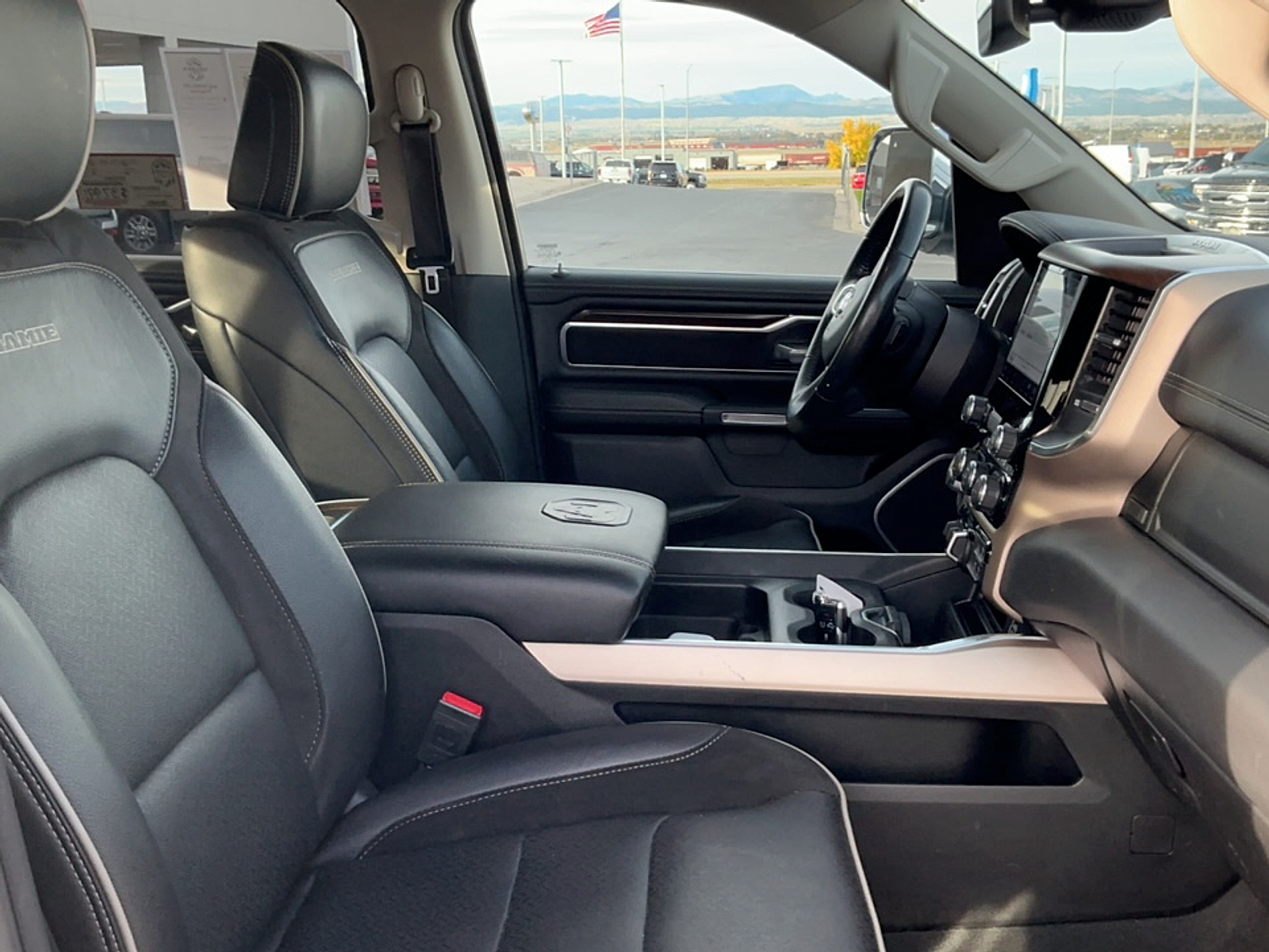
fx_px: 1100
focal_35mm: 30
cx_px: 634
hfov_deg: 60.0
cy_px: 476
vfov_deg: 46.8
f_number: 1.8
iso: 40
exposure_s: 1/140
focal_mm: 3
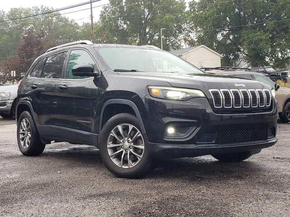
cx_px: 145
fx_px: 218
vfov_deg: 53.1
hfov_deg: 67.3
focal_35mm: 26
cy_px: 108
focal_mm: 4.3
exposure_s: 1/100
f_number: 2.4
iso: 64
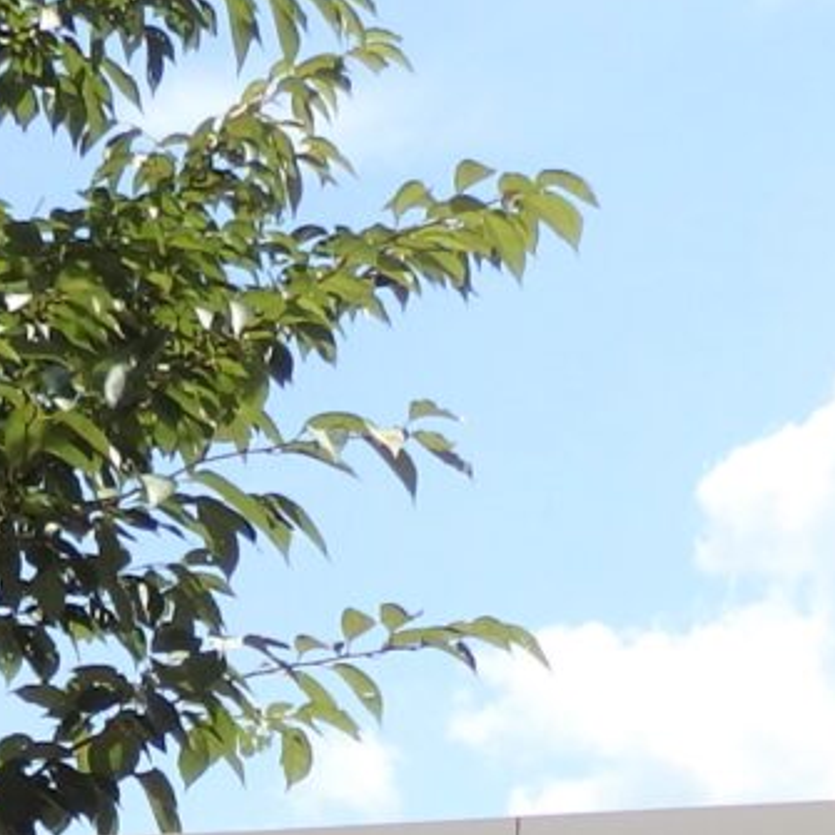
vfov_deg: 11.5
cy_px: 1802
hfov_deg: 13.2
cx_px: 224
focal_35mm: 132
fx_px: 3602
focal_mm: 4.5
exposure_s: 1/250
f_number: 8.7
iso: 125
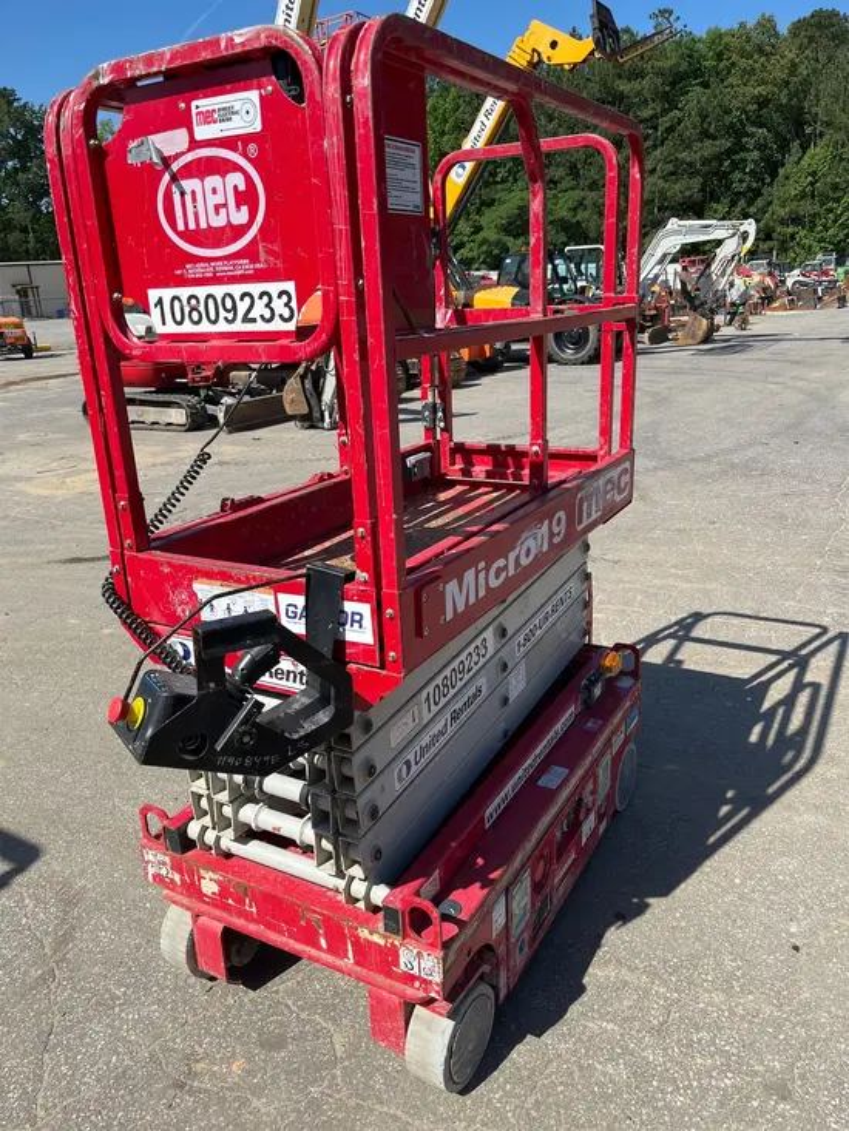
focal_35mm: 26
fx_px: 850
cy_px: 566
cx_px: 424
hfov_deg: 53.1
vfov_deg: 67.3
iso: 50
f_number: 1.6
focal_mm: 5.1
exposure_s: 1/2825
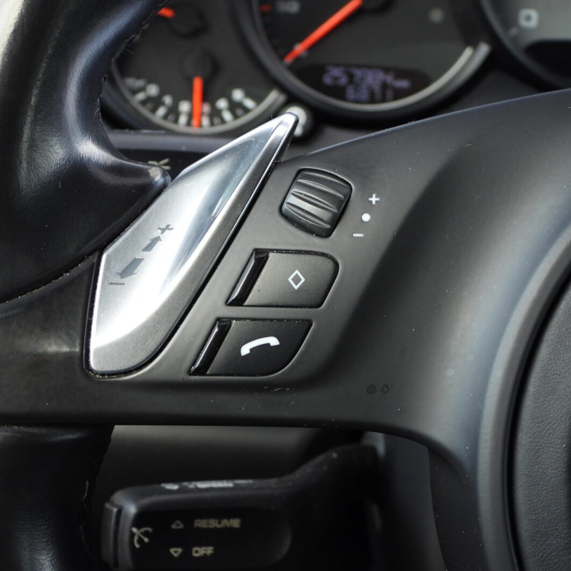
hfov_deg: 22.5
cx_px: 254
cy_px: 285
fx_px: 1437
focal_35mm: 77
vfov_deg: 22.5
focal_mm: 11.7
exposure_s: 1/30
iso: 180
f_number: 3.5
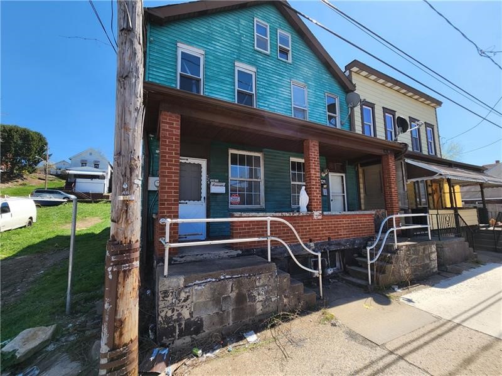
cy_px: 188
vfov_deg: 89.9
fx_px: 189
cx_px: 251
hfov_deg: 106.2
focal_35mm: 13
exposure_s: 1/1228
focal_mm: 2.2
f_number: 2.2
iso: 50
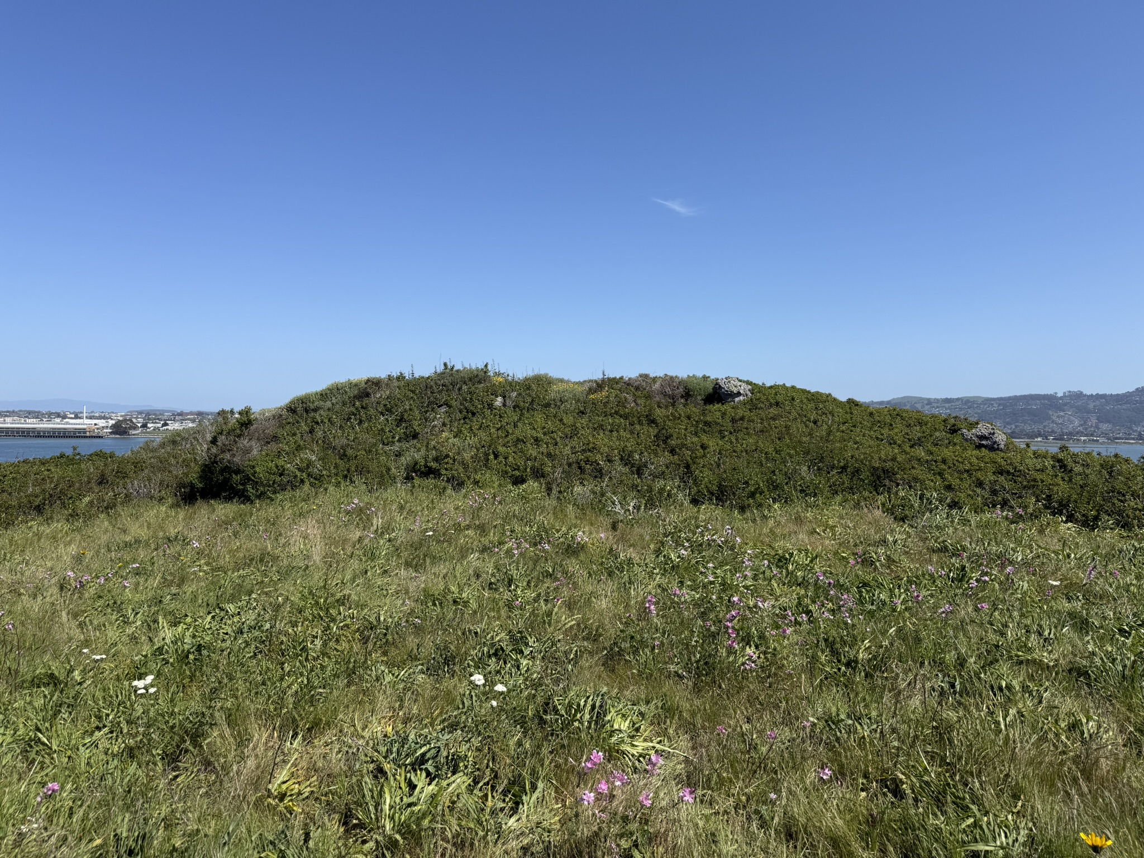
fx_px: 793
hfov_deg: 71.6
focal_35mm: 24
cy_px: 429
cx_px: 572
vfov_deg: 56.8
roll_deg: -1.8
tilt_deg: -0.7
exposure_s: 1/5714
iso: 80
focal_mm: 6.76
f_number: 1.78
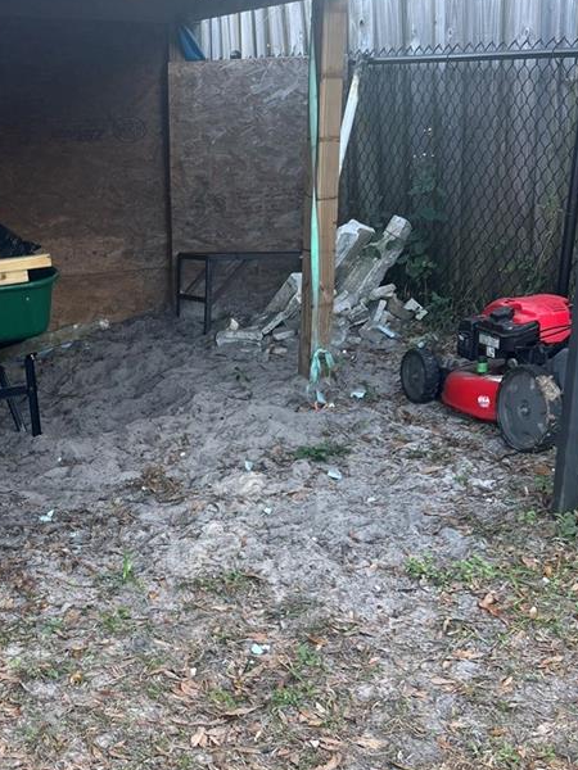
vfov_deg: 36.1
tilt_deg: -21.3
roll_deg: +3.1
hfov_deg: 27.3
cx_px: 85
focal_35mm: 52
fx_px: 1158
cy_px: 567
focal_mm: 5.7
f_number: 1.5
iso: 32
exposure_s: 1/132
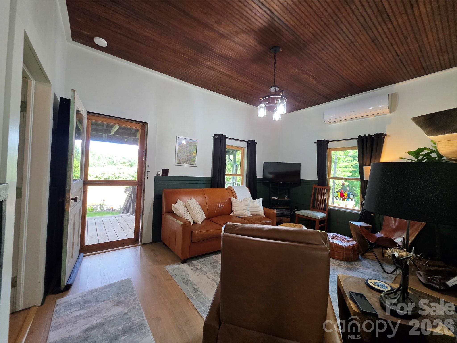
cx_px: 228
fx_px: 172
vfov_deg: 89.9
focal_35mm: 13
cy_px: 172
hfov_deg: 106.2
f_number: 1.9
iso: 250
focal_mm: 2.2
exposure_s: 1/120
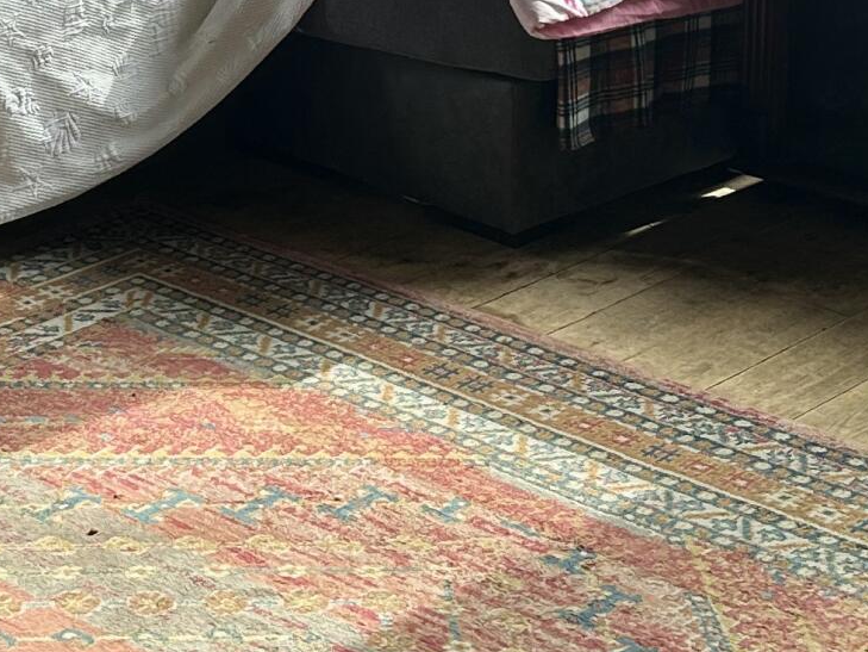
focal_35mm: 107
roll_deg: +0.1
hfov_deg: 18.3
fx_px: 2683
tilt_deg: -11.9
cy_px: -57
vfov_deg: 13.6
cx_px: 211
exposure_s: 1/121
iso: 50
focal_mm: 5.7
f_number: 1.5
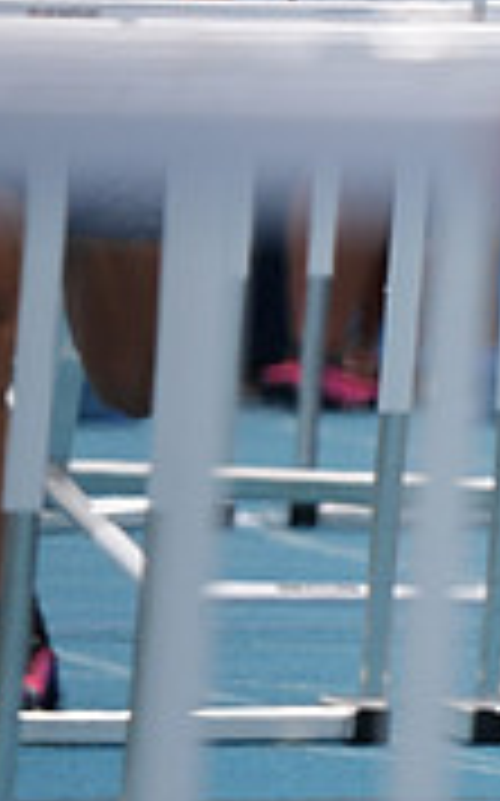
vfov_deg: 1.1
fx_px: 43545
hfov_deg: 0.7
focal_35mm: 1994
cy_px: -7
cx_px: 1288
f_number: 6.3
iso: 500
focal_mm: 600
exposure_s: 1/2500
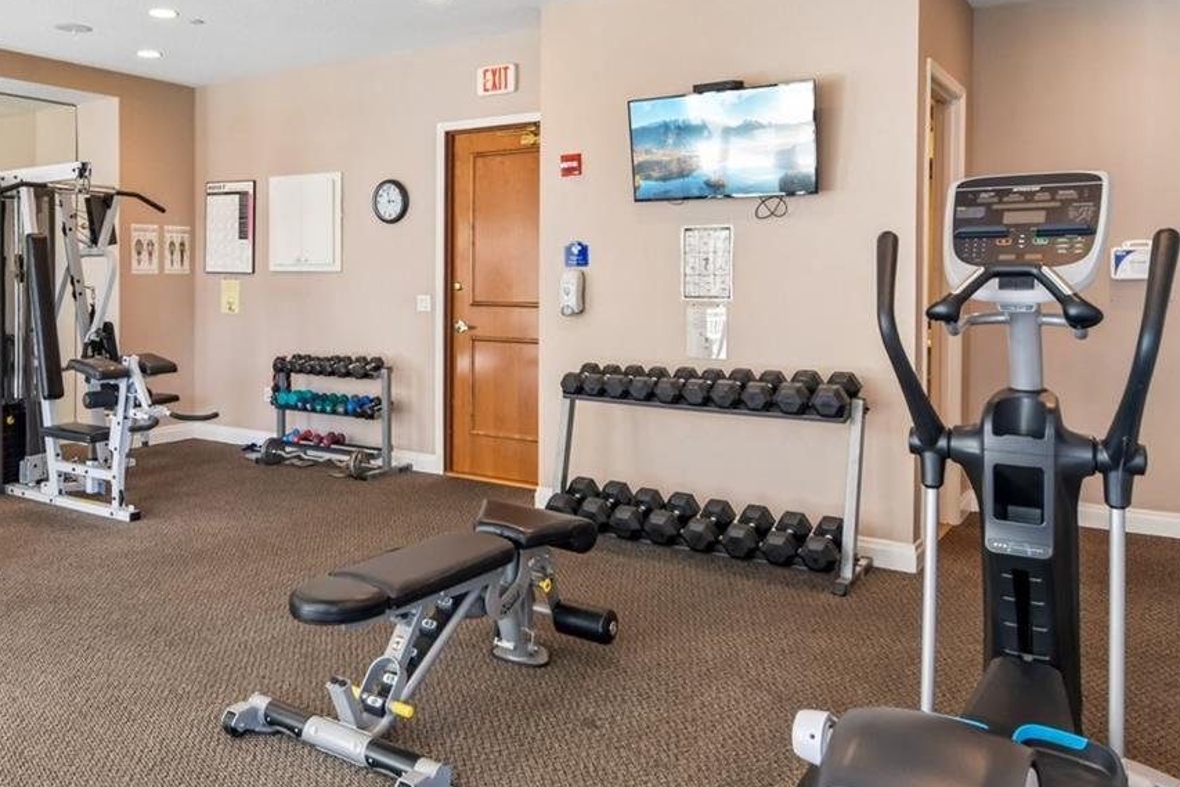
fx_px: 983
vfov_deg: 43.3
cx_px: 391
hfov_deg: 60.4
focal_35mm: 30
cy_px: 299
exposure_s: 1/8
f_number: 8
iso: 400
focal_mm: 16
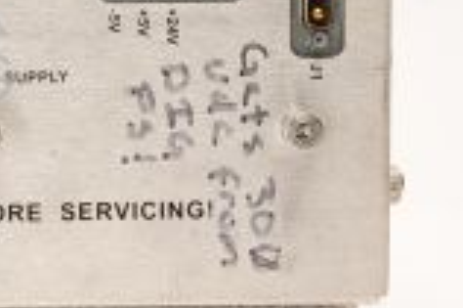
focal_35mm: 190
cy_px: 31
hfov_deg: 10.4
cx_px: -278
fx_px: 2441
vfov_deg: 7.2
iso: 320
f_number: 16
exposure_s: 1/160
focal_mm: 50
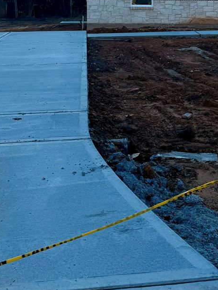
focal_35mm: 60
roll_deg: -0.8
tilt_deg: -2.5
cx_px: 176
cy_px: 10
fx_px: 503
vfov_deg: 30.2
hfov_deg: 24.0
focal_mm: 6.76
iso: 80
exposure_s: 1/4405
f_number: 1.78
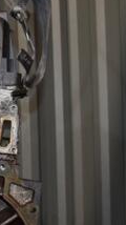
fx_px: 551
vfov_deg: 22.8
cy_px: 169
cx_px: -37
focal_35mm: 92
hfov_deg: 12.7
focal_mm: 21
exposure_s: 1/60
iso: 800
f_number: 5
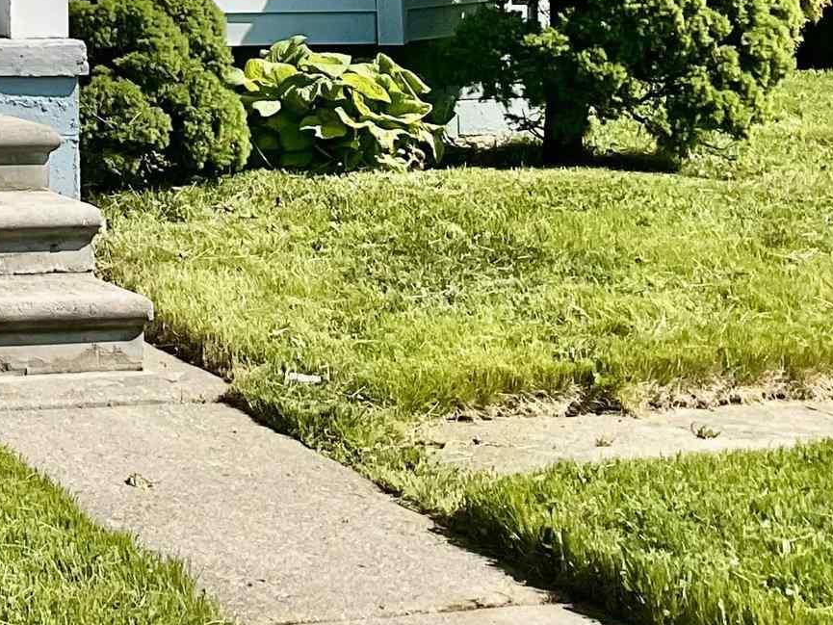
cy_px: -430
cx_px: -366
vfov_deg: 13.2
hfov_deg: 17.4
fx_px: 2479
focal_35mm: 103
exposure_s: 1/2227
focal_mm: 3
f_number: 1.8
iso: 16
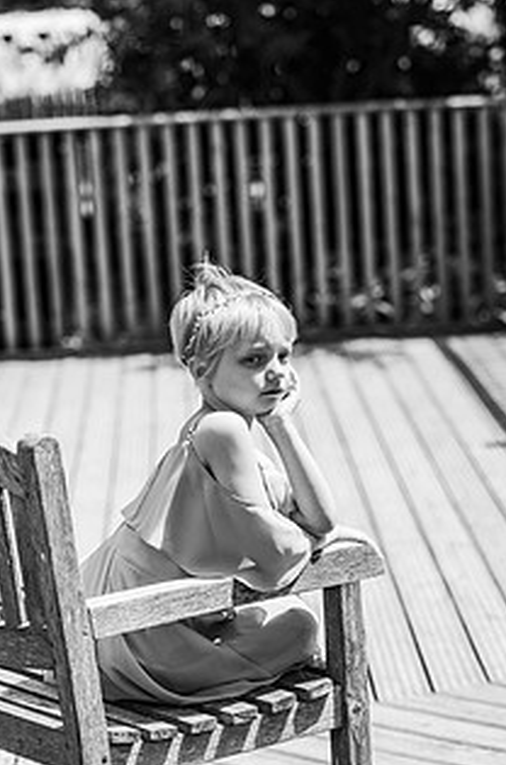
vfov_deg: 16.8
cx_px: 291
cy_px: 519
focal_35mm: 122
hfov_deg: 11.2
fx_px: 2583
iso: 100
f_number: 2.8
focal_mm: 85
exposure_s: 1/2500
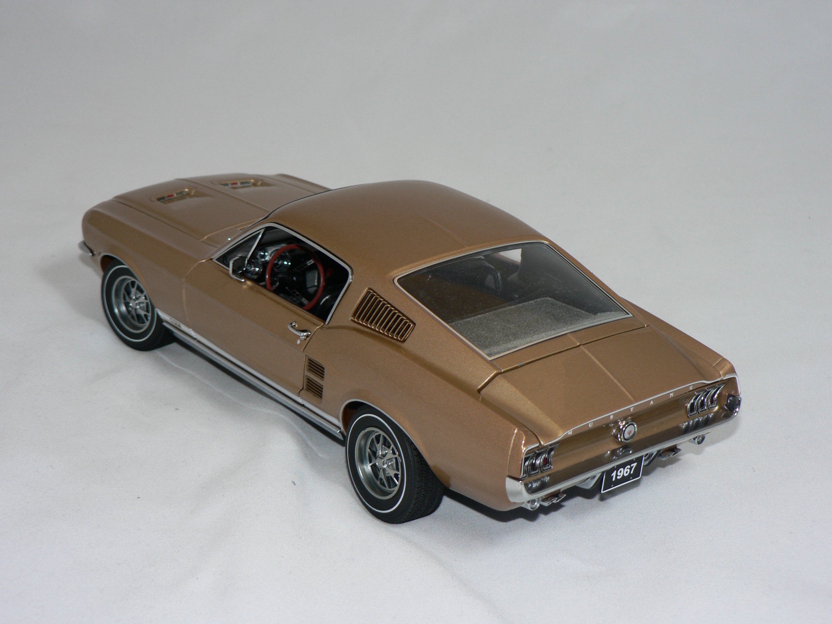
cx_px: 416
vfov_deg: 23.3
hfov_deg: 30.7
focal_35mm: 63
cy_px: 312
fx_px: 1514
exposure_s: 1/60
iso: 80
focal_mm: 10.5
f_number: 3.2
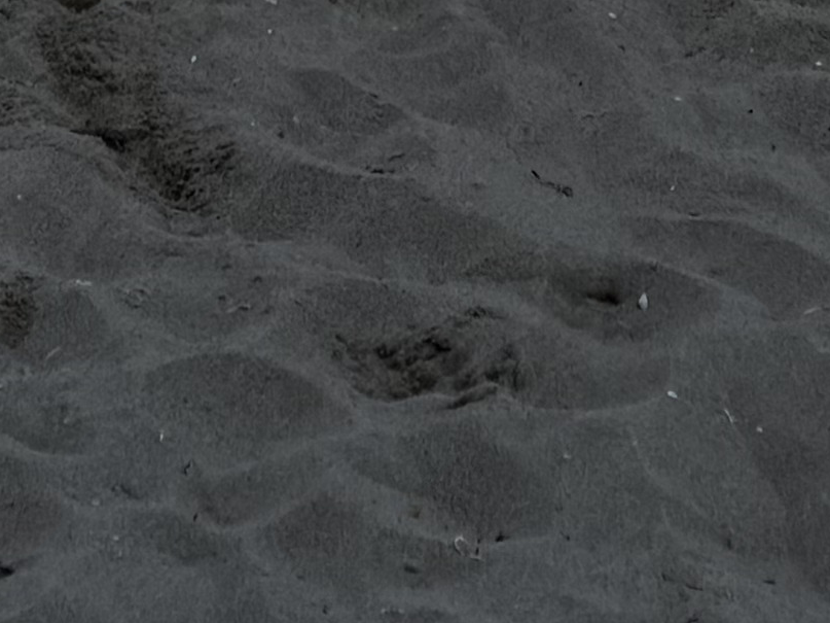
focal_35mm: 184
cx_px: 201
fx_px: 4411
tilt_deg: -2.0
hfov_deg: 10.7
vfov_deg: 6.9
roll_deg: +0.8
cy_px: -1487
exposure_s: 1/4425
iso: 50
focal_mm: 5.96
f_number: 1.6
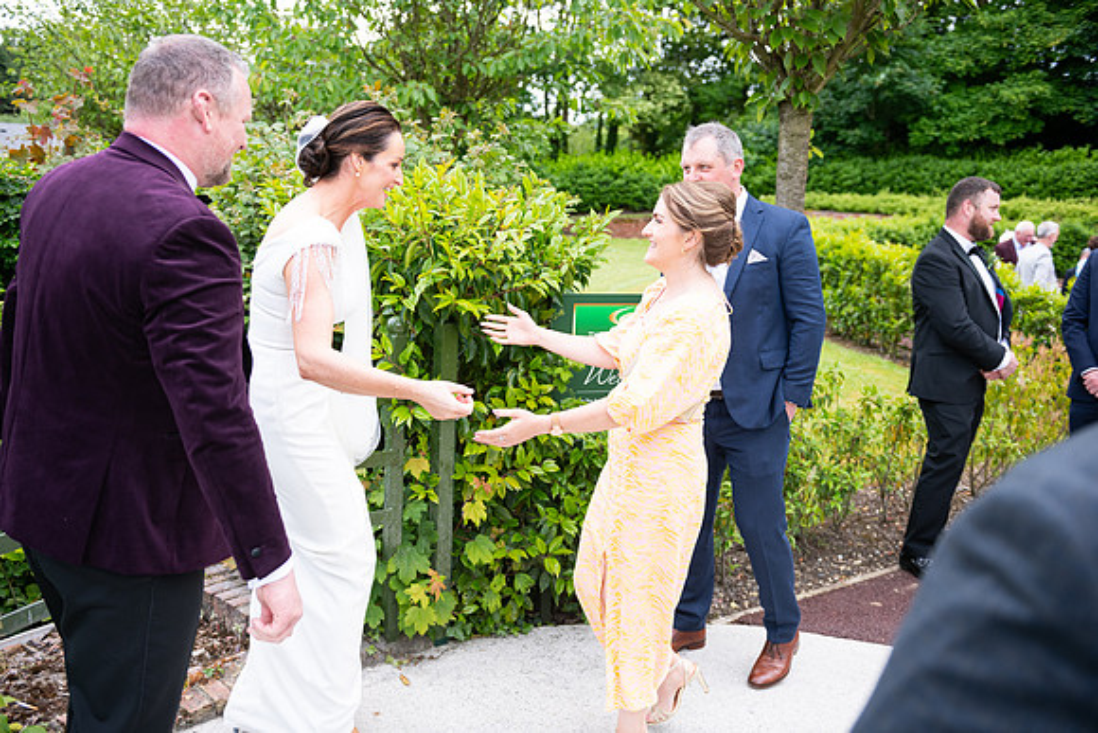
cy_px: 366
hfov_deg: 58.7
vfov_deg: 41.1
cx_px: 549
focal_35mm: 32
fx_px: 976
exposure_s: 1/1000
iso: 250
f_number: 3.5
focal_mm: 32
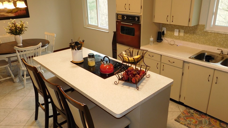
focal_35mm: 29
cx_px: 117
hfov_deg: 66.1
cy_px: 62
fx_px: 175
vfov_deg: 40.2
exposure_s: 1/30
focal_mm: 4.5
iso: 160
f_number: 3.1
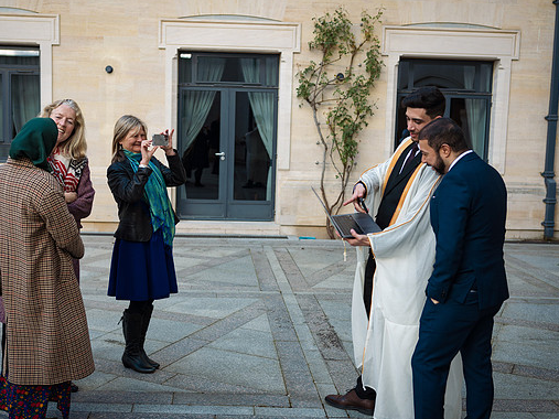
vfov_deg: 32.9
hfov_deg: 42.9
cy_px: 208
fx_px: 710
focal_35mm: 44
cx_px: 257
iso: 200
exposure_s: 1/500
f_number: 3.5
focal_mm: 40
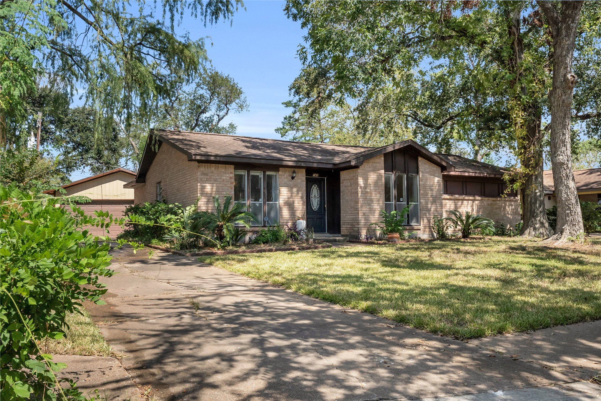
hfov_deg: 61.9
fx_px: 501
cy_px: 200
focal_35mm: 30
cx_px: 300
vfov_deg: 43.6
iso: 500
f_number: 8
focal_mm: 20
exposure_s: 1/640
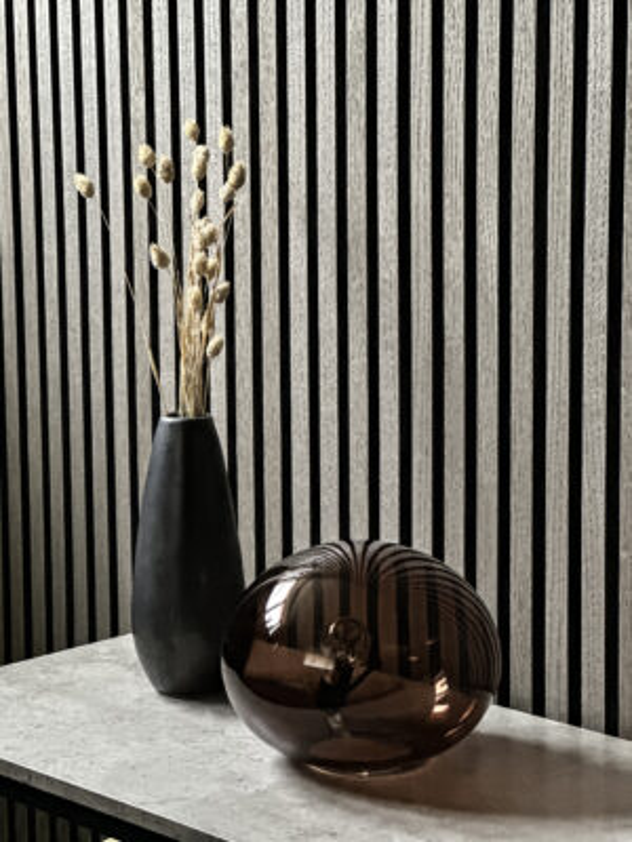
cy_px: 421
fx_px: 1874
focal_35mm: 77
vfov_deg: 25.3
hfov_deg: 19.1
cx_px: 316
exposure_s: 1/14
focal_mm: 9
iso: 800
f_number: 2.8
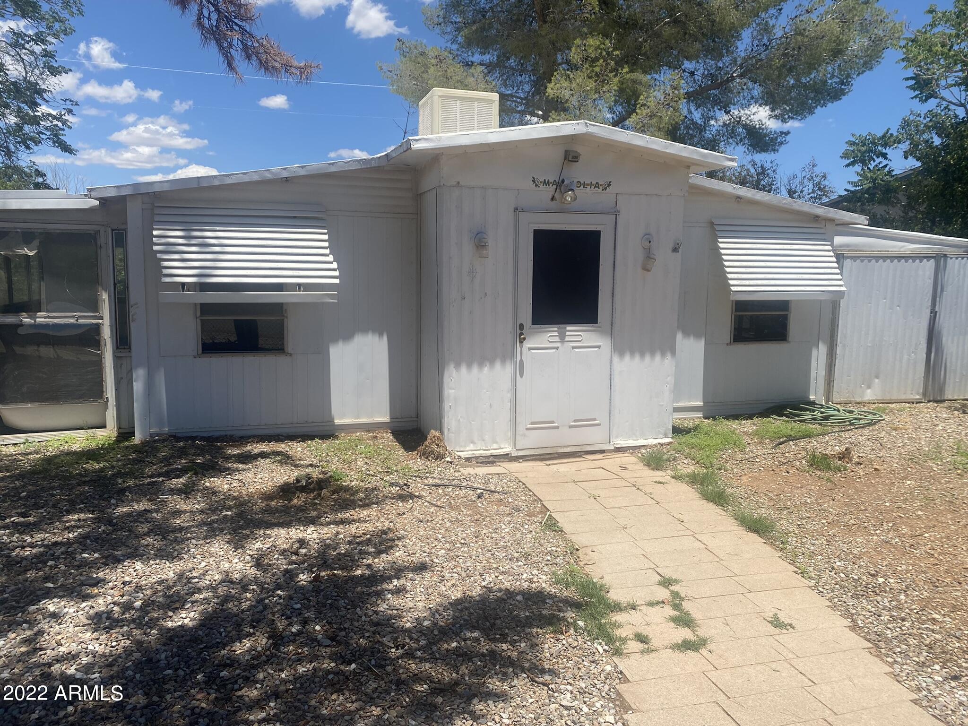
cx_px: 484
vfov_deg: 53.1
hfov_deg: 67.3
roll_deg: -0.6
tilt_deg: -6.1
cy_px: 363
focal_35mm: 26
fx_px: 727
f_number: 1.8
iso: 32
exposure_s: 1/3610
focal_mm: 4.25
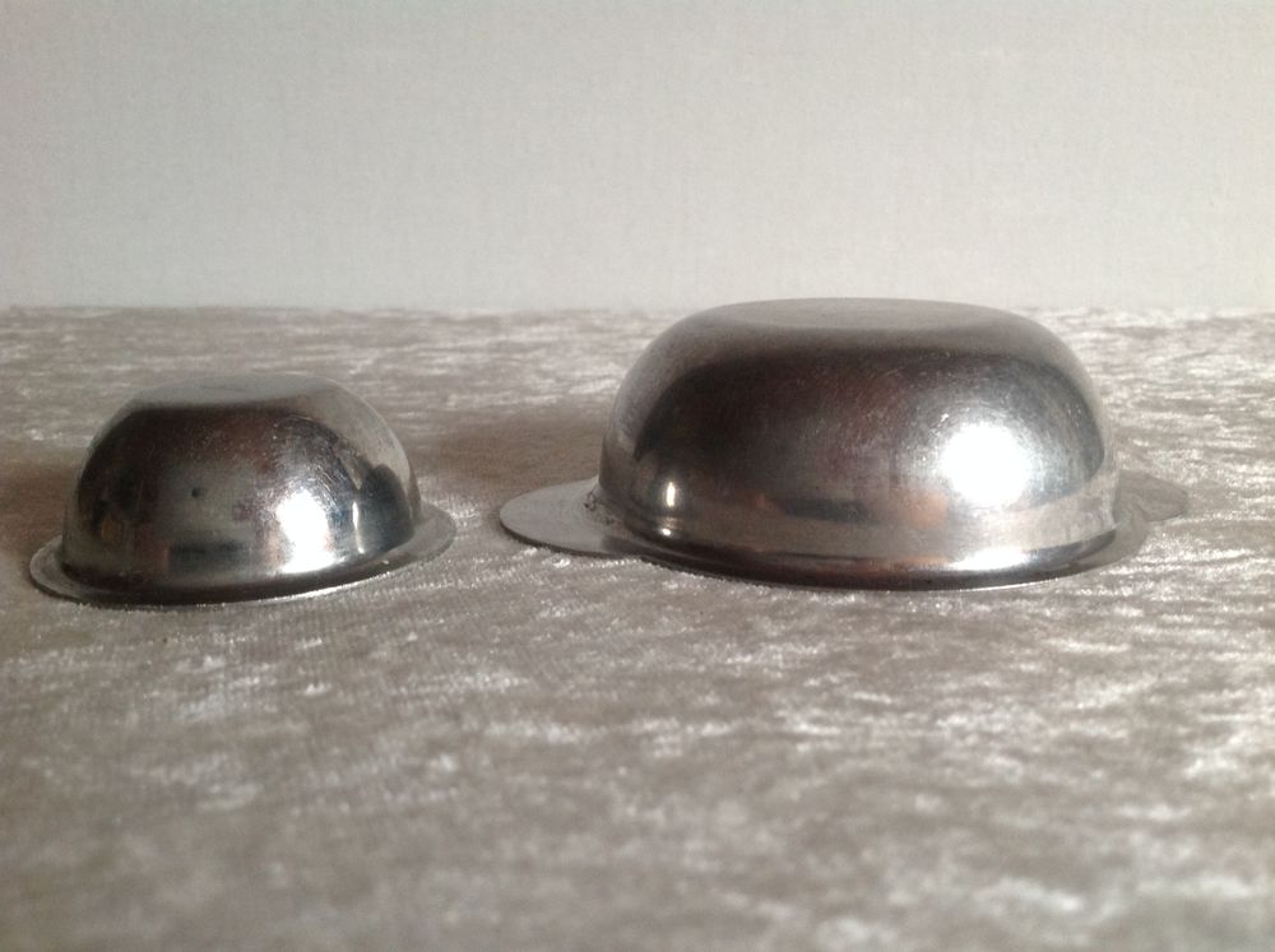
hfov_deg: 52.7
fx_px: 1287
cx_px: 638
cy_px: 476
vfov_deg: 40.6
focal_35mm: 35
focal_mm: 4.28
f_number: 2.4
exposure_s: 1/15
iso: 160
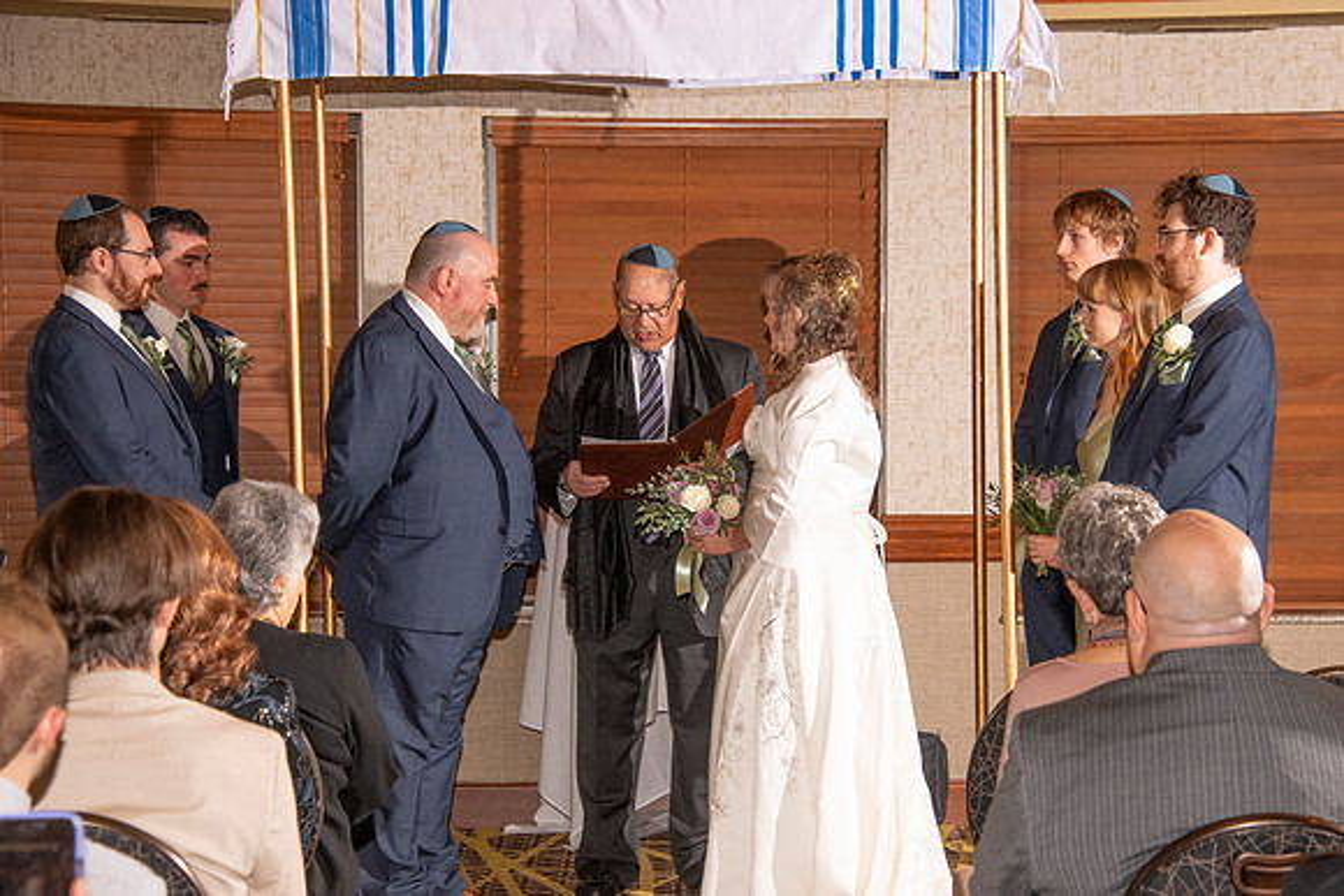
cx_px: 757
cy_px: 504
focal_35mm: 113
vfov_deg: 12.2
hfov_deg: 18.2
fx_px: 4204
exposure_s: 1/160
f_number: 8
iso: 1000
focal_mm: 100
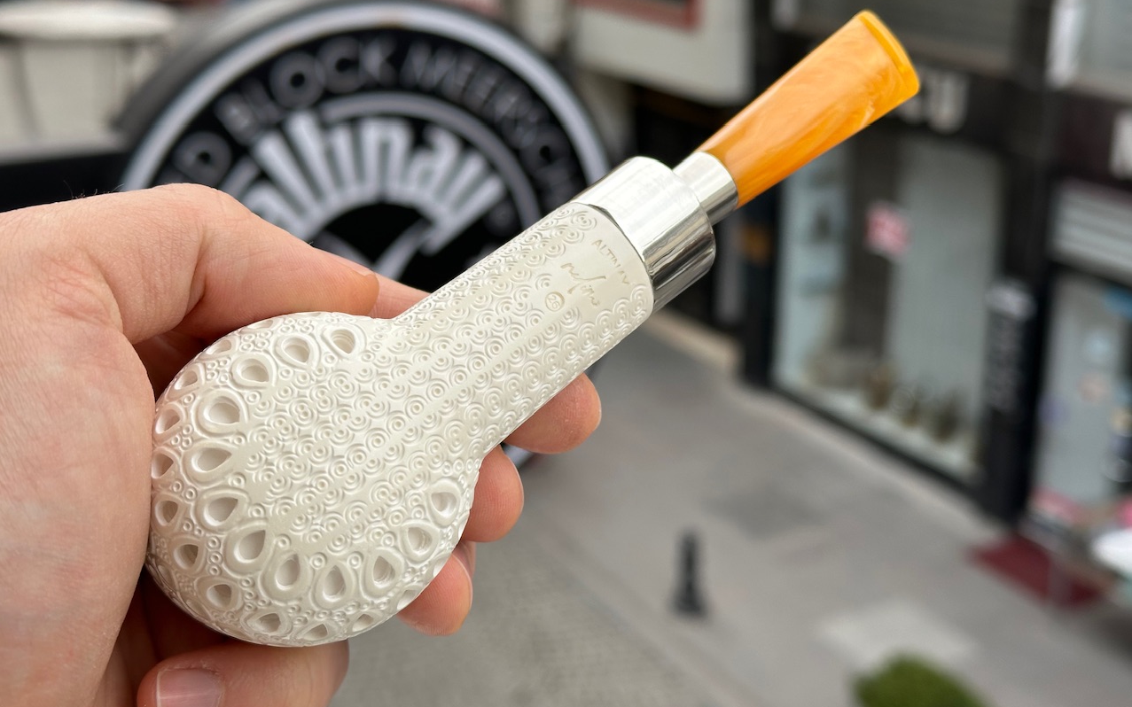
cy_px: 302
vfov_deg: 25.3
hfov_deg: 39.6
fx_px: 1573
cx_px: 566
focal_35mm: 51
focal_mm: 6.86
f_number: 1.78
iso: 64
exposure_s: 1/426
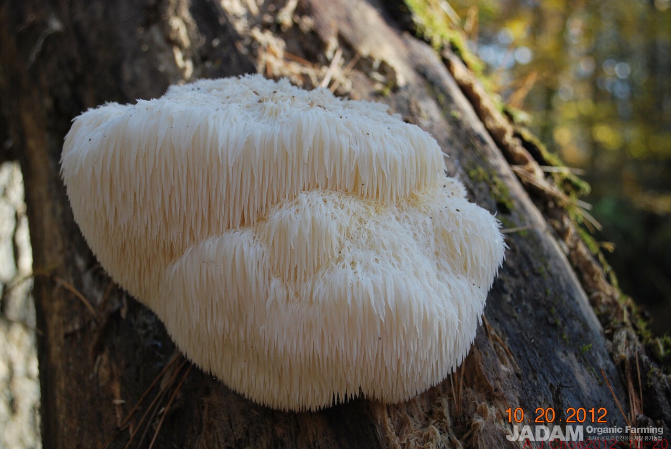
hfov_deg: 46.3
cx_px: 336
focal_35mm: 42
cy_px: 224
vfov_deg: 32.0
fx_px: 784
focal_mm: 28
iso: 200
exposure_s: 1/100
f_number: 5
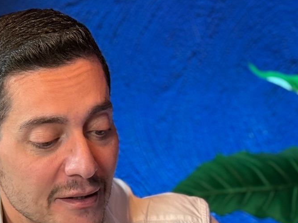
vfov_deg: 10.0
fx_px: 1266
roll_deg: -1.9
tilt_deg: -6.9
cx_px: -3
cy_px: 218
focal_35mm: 147
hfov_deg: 13.2
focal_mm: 6.76
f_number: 1.78
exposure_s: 1/59
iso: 200
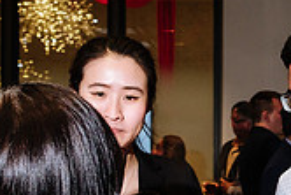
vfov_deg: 12.0
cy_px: 167
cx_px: 339
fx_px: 922
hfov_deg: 17.2
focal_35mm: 114
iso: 400
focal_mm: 16.5
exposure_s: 1/60
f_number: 4
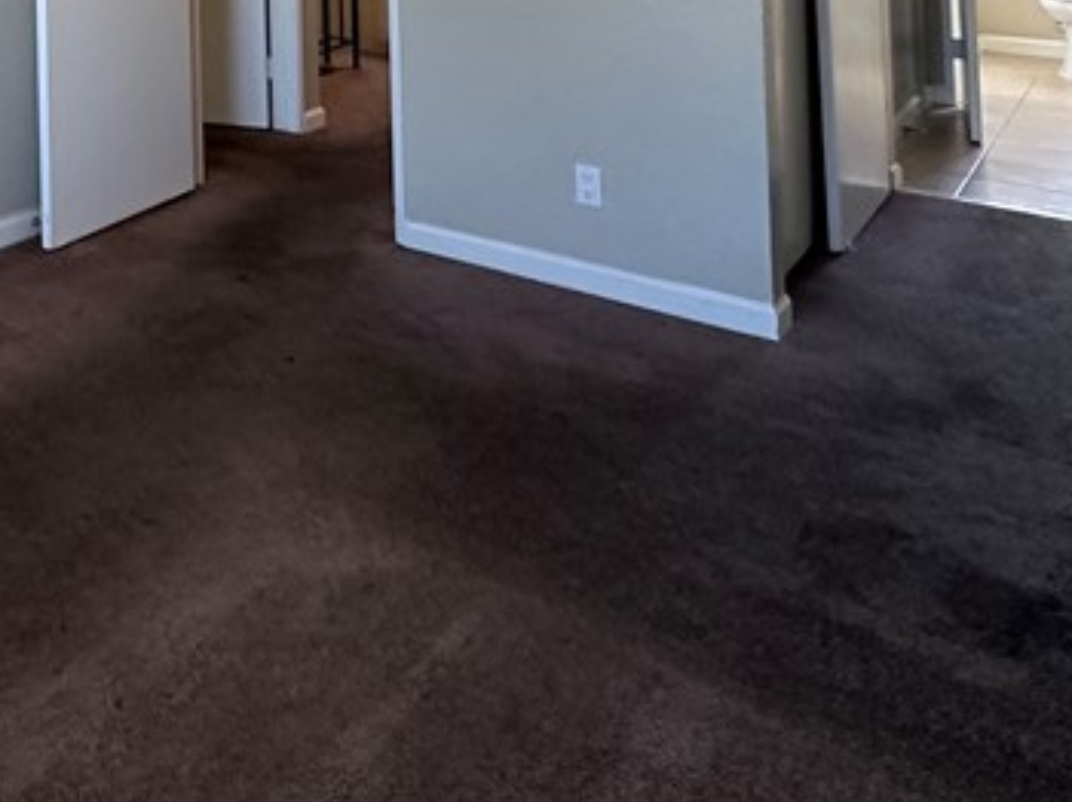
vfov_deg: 28.6
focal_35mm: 41
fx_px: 1269
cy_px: -245
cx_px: -25
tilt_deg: +3.4
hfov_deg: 39.7
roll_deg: +0.8
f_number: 2.2
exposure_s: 1/120
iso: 250
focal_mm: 2.22
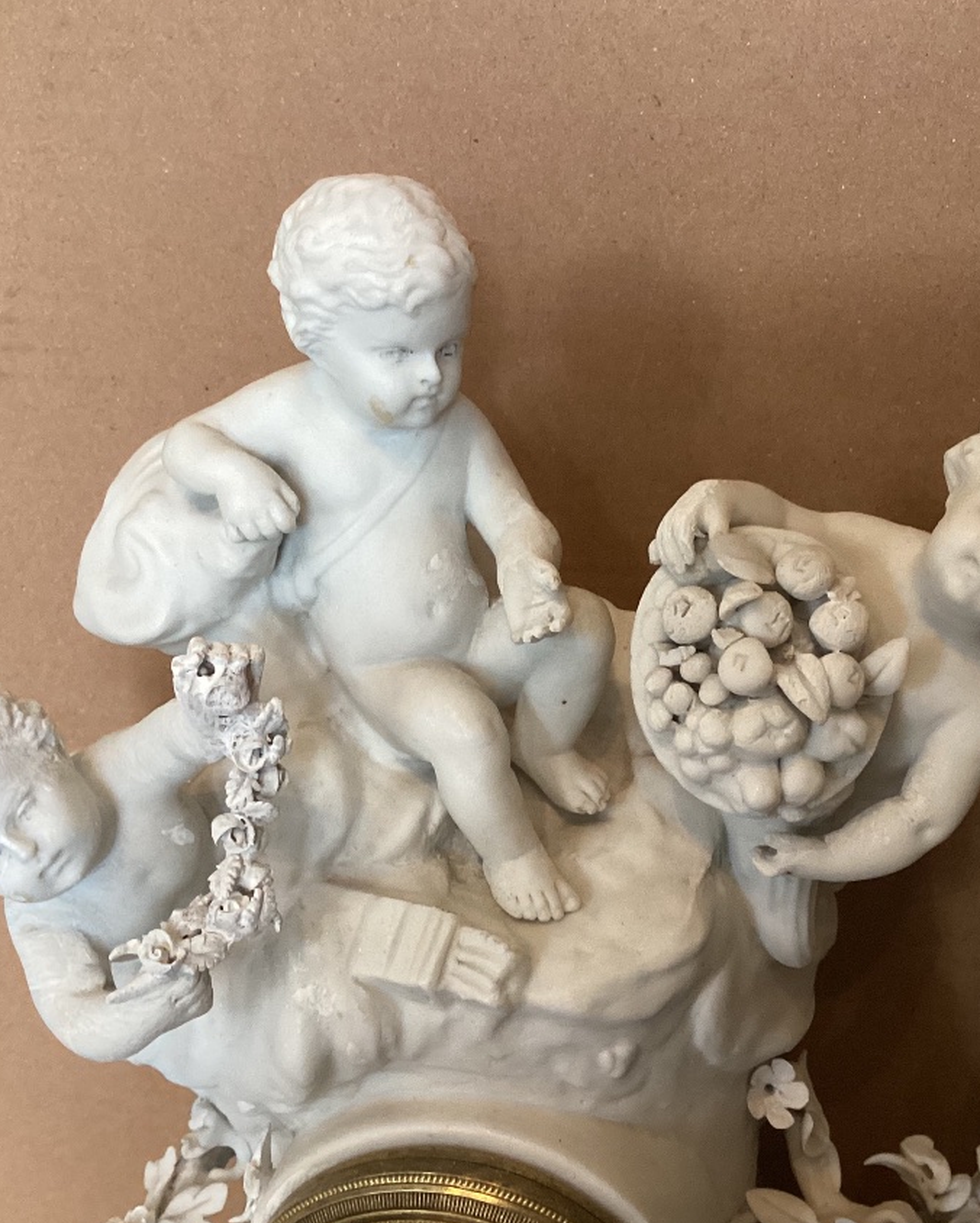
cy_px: 642
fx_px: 1558
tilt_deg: -22.0
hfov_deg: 34.7
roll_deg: -1.4
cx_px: 618
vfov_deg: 42.9
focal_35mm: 43
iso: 250
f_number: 2.4
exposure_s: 1/50
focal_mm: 3.3
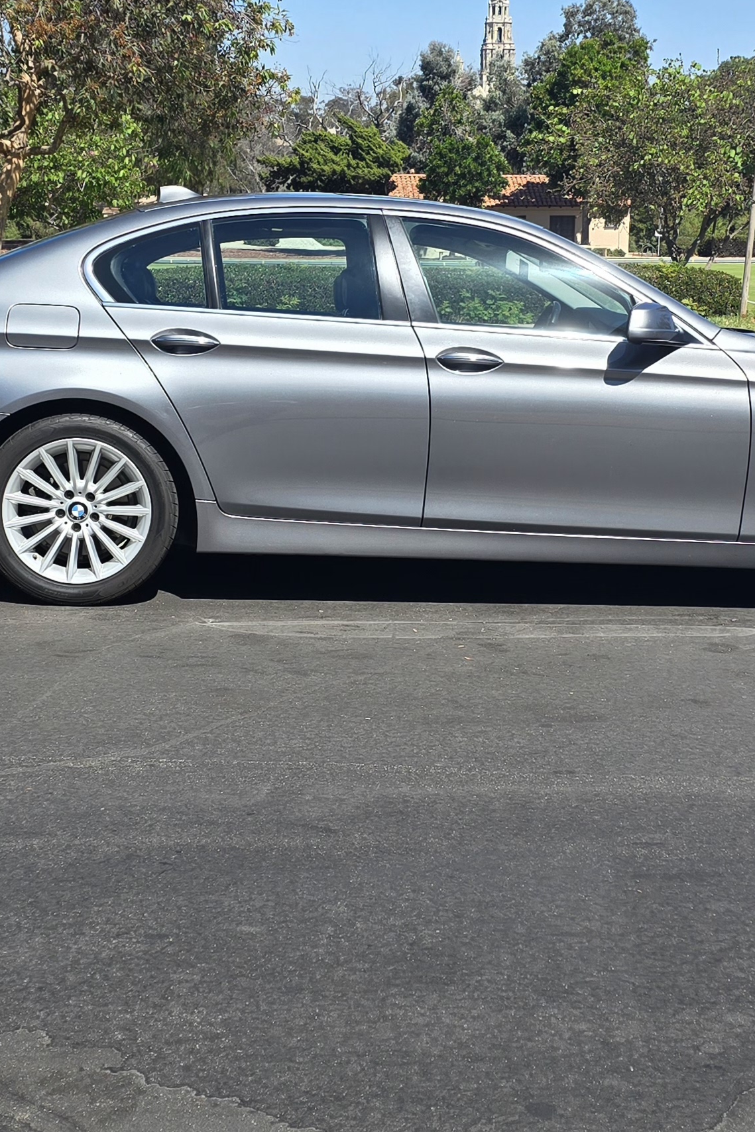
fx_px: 1384
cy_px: 245
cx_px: 437
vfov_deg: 42.7
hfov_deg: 30.5
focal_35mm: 44
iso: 12
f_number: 1.7
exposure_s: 1/625
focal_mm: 6.3
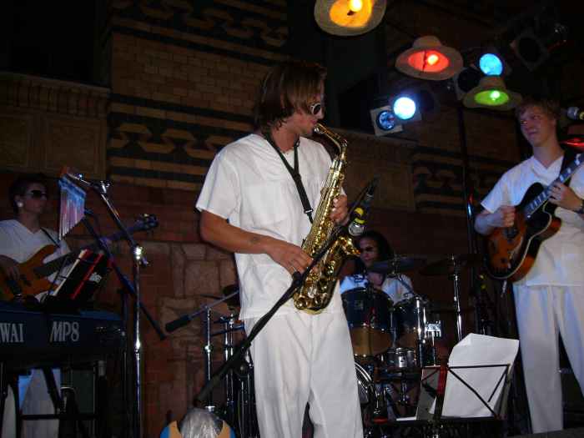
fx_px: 590
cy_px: 219
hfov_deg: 52.6
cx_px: 292
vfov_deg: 40.7
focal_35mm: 35
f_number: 2.8
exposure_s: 1/60
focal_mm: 5.8
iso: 125
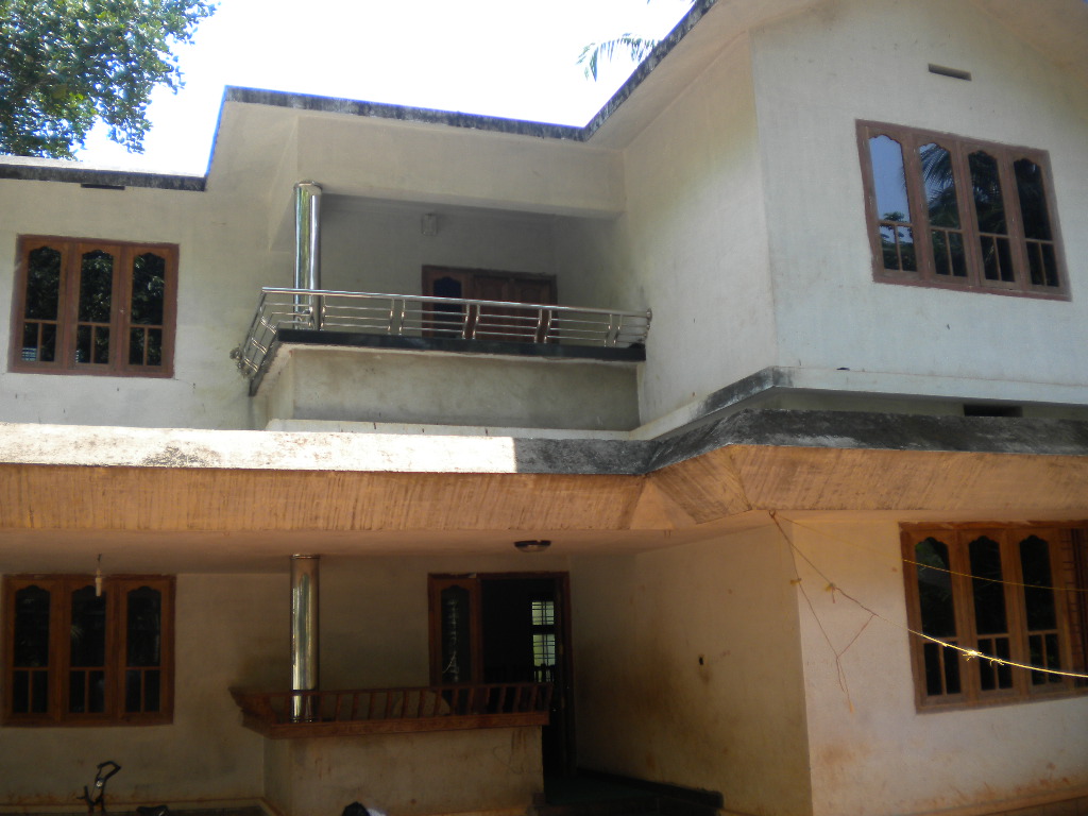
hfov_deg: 52.6
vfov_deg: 40.7
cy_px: 408
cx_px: 544
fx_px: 1100
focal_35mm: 35
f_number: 3.1
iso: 80
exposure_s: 1/190
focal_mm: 6.3
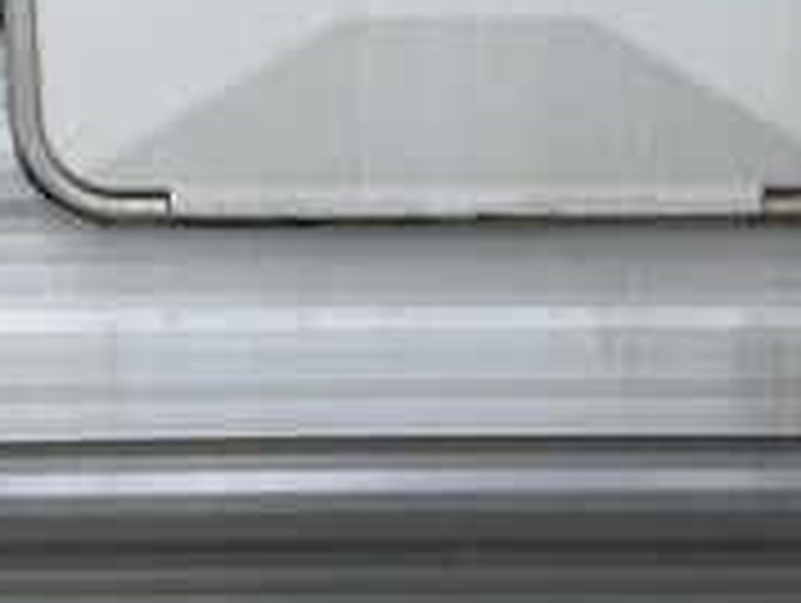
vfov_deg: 22.0
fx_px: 1506
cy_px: 40
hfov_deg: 29.8
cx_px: 441
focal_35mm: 65
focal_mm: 3
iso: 25
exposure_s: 1/997
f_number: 1.8
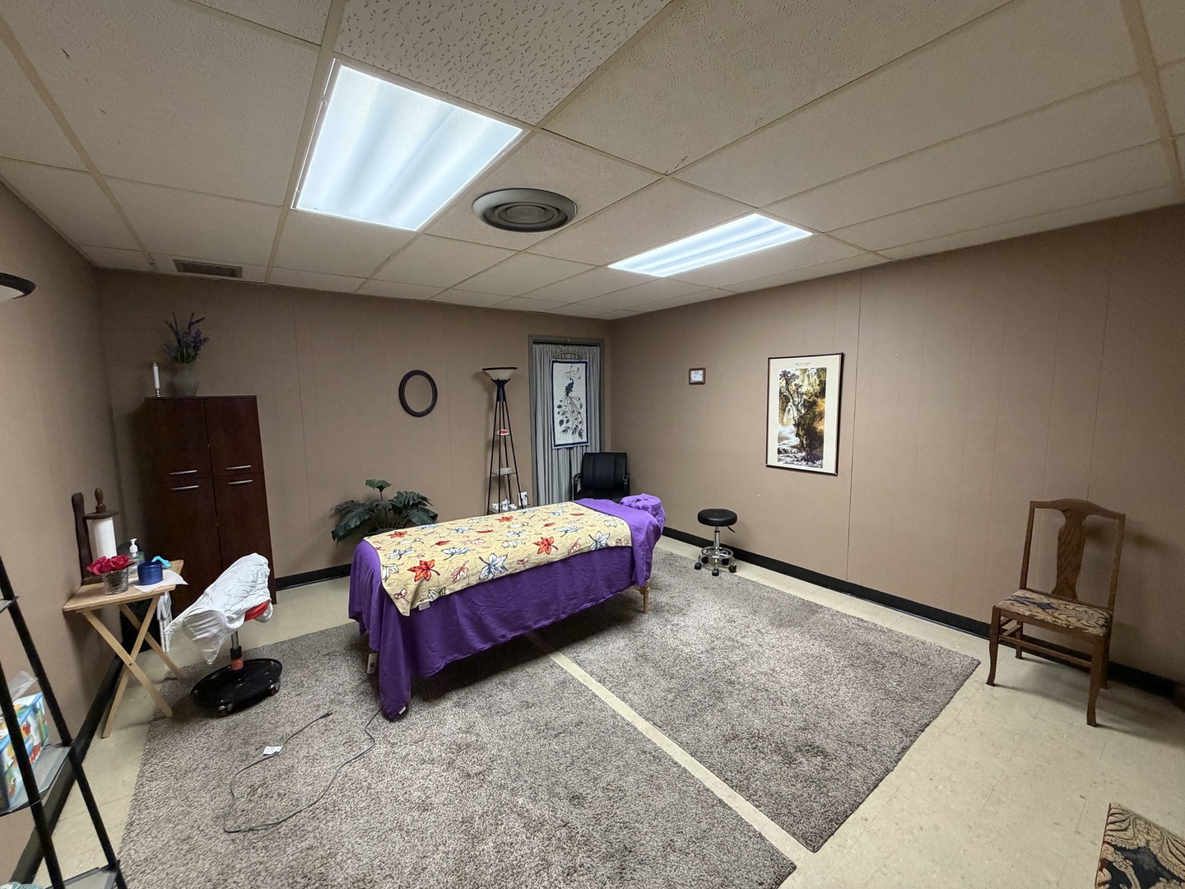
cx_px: 592
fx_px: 479
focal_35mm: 14
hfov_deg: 102.1
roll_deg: -0.4
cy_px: 444
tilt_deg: -5.8
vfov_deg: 85.7
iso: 320
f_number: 2.2
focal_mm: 2.22
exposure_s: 1/60
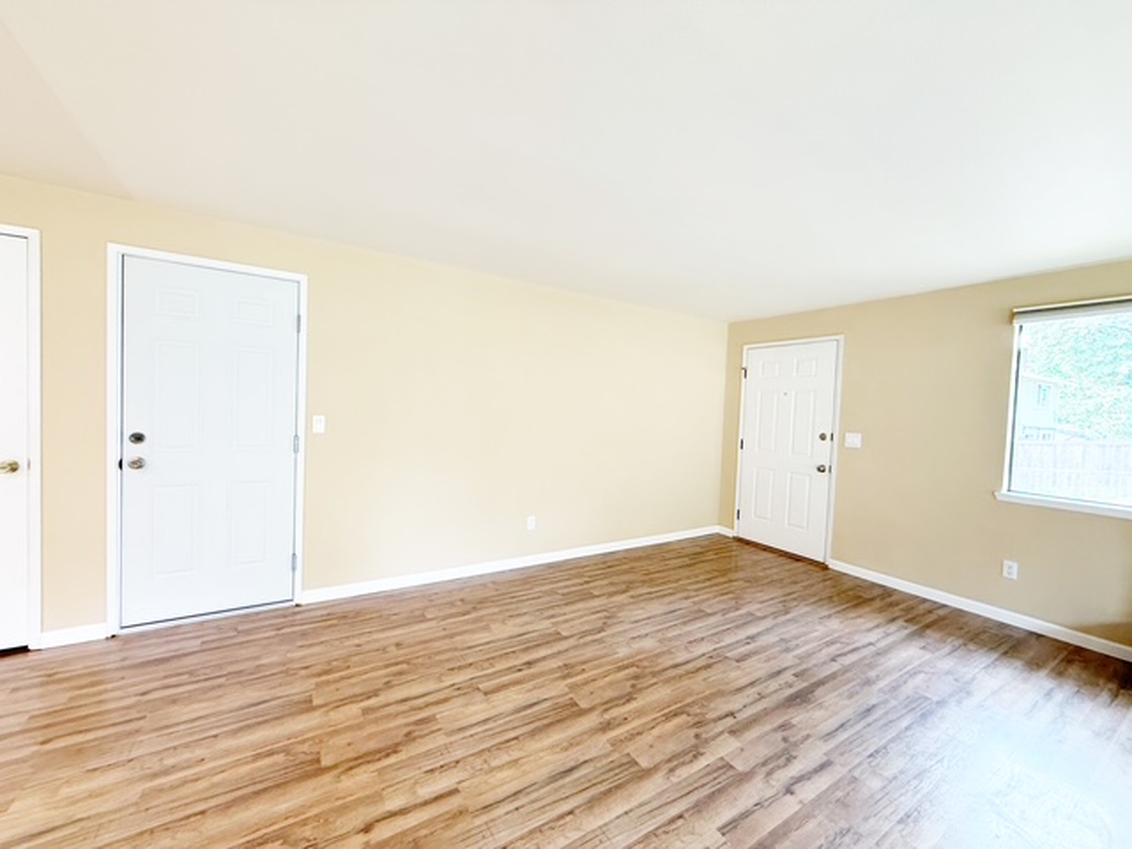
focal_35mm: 14
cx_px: 566
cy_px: 424
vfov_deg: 85.7
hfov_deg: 102.1
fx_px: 458
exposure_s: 1/60
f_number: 2.2
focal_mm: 2.22
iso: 250
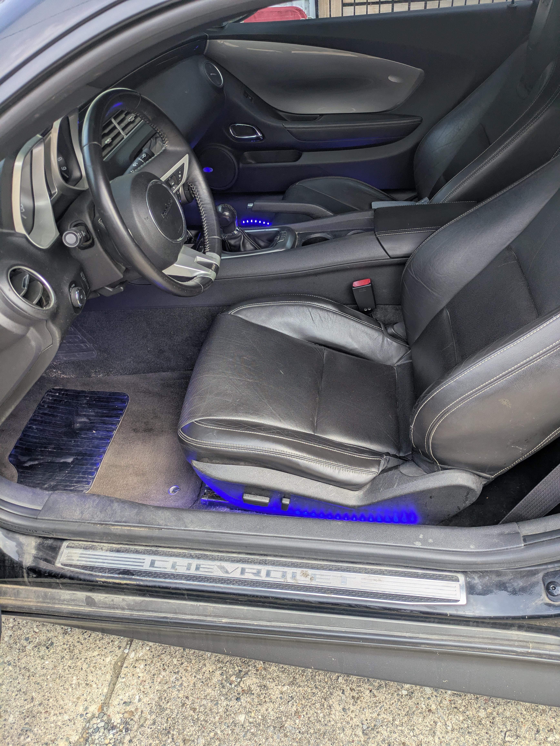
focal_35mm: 25
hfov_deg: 54.9
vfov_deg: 69.4
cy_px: 373
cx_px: 280
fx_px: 539
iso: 48
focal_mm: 5.43
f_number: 1.89
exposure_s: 1/399
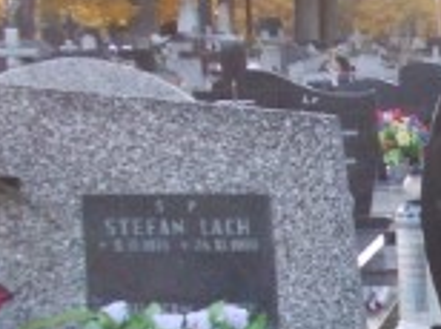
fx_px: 2010
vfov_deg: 9.2
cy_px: 452
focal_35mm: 158
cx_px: 888
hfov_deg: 11.3
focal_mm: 5.3
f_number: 3.1
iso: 200
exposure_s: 1/250
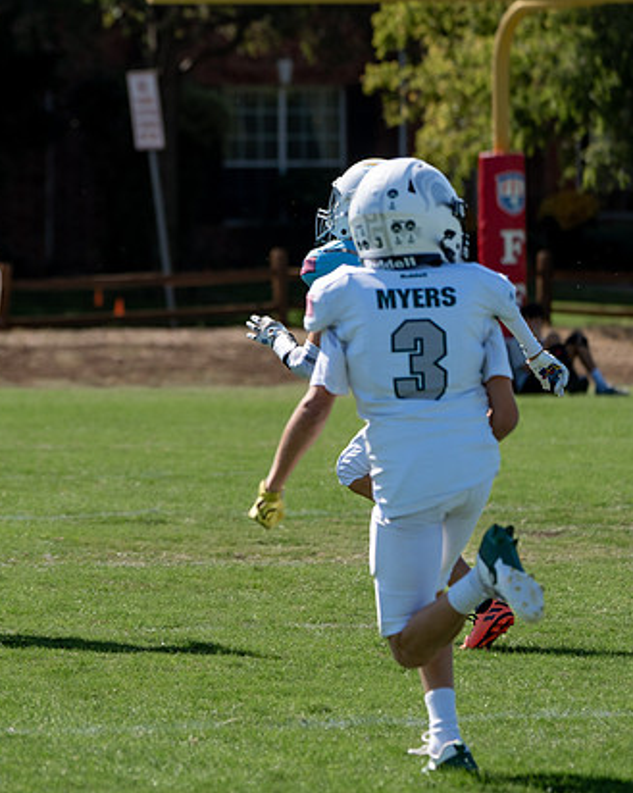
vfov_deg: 5.4
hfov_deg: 4.3
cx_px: -60
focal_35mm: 360
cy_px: 370
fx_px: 8440
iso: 100
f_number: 5.6
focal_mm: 200
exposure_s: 1/1250
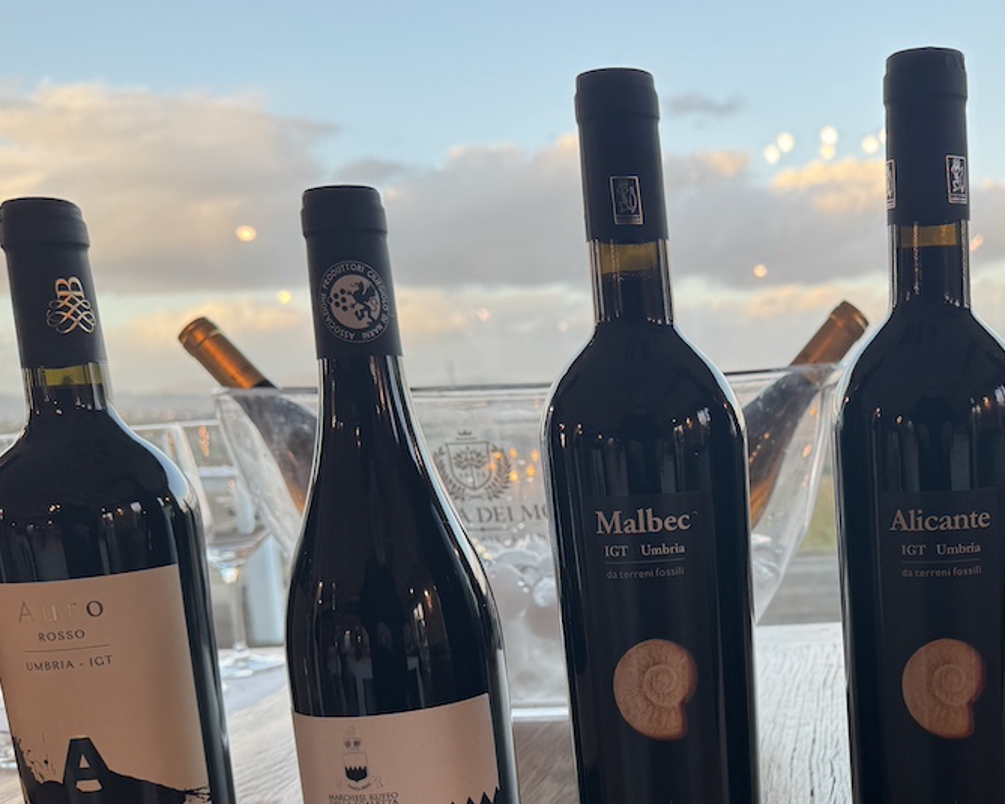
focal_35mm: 42
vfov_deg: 34.8
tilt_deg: -10.5
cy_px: 610
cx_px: 820
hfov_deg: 41.7
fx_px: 1249
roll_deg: +3.7
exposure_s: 1/100
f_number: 1.78
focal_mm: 6.76
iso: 80
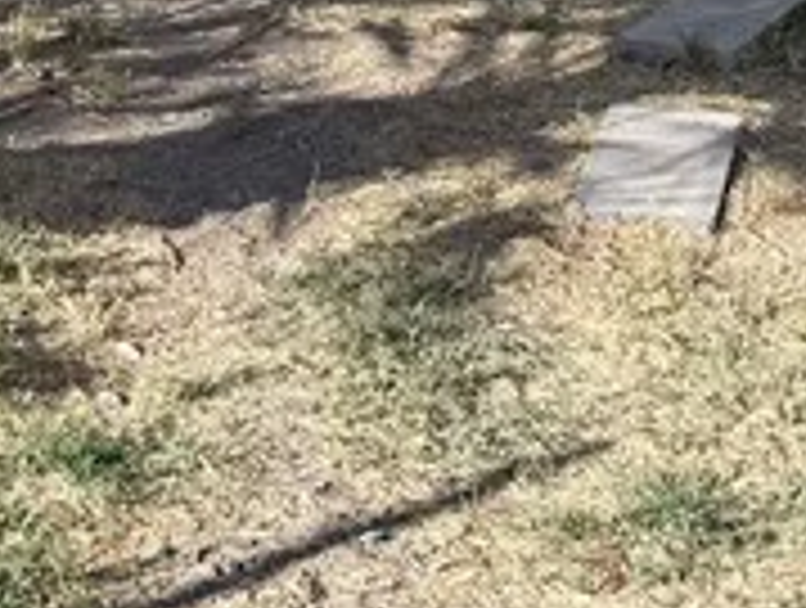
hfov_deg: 14.1
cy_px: -626
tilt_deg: -9.8
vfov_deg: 10.0
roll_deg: +0.4
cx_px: 811
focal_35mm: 137
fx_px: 3196
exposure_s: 1/4167
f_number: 1.78
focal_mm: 6.76
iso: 80
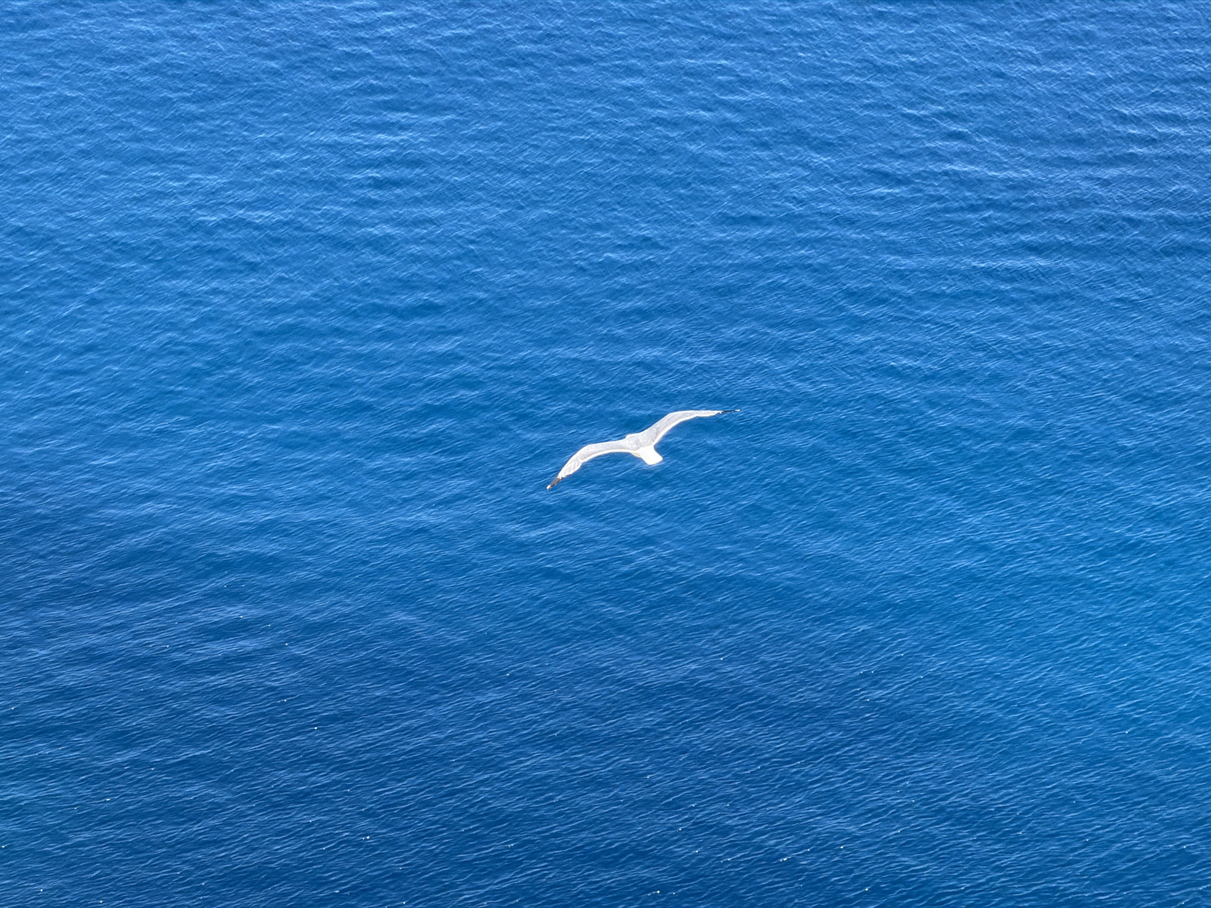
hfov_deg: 9.9
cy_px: 454
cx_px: 606
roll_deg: +3.3
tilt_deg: -22.6
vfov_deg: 7.4
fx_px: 6997
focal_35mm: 200
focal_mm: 16.89
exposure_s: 1/789
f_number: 2.8
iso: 80
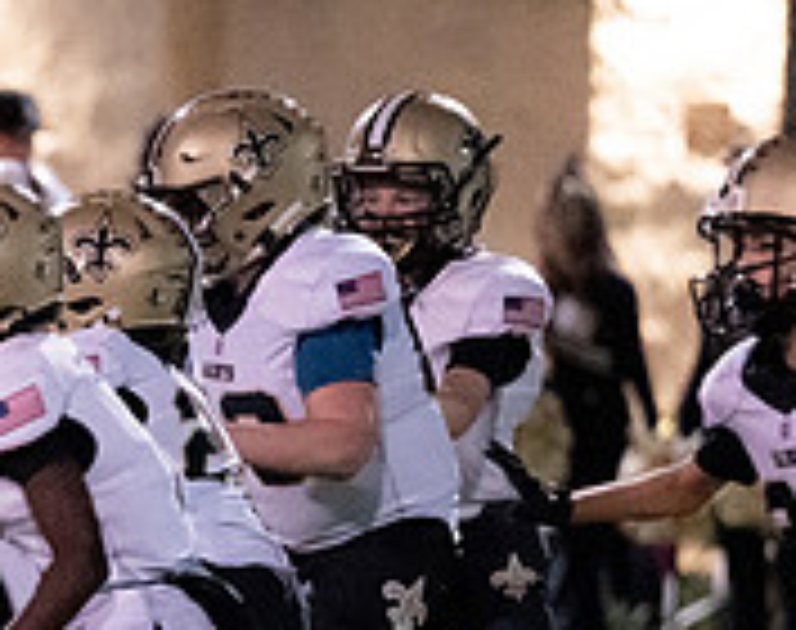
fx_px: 20617
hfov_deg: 2.2
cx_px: -493
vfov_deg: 1.7
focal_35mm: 879
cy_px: 487
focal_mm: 200
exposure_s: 1/1000
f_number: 2.8
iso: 16000
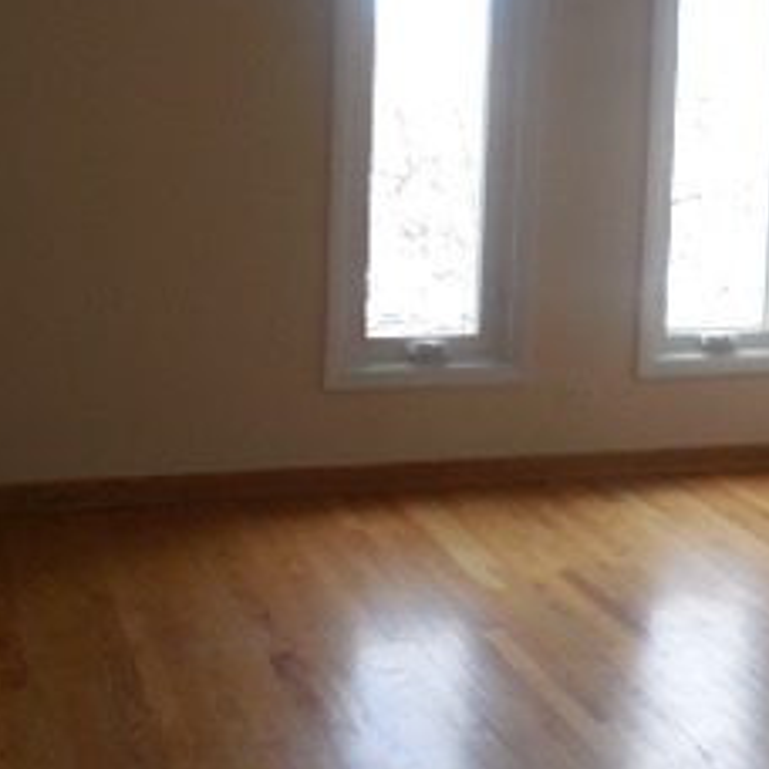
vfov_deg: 27.4
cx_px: 567
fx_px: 1558
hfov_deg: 27.4
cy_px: 206
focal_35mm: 62
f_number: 3.3
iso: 125
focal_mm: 4.5
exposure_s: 1/50
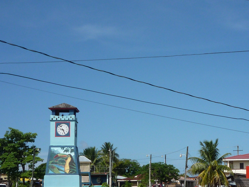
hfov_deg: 24.5
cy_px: 143
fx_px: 568
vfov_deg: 18.5
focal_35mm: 79
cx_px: 183
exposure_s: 1/800
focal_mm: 5.8
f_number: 5.6
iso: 100
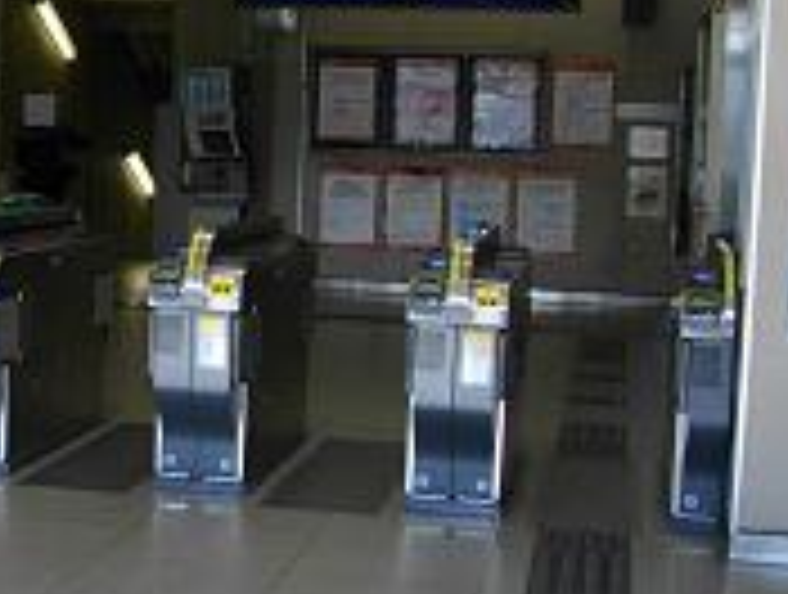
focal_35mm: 71
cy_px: 279
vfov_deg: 20.8
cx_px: 128
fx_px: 1620
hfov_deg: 26.7
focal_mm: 5.7
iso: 115
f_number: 2.9
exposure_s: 1/125
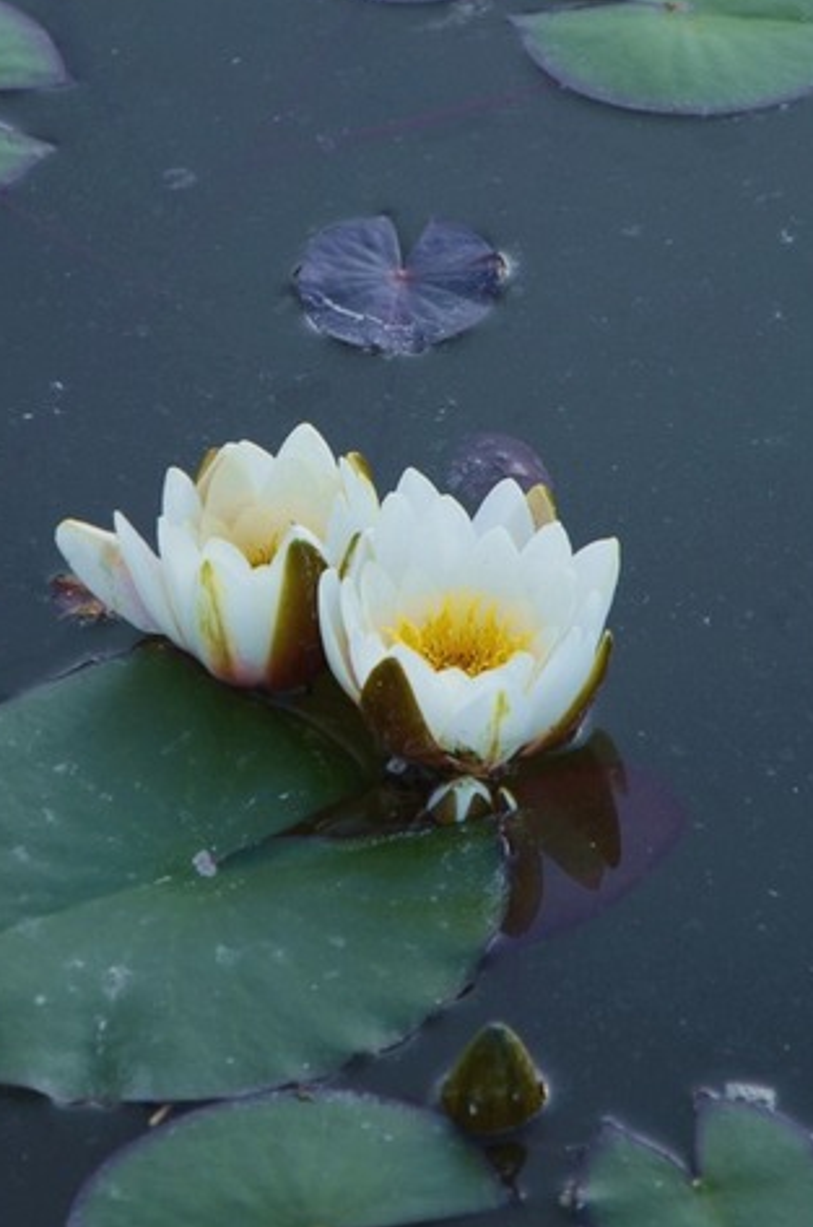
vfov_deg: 7.7
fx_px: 9072
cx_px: 364
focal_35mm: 267
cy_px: 377
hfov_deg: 5.1
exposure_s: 1/160
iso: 100
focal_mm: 105
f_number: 5.6
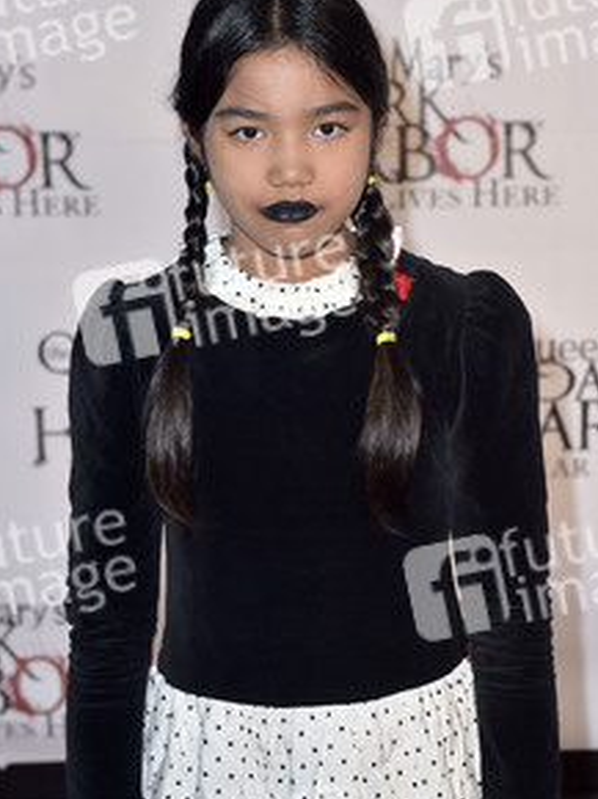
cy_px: 438
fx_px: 2145
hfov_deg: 15.9
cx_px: 296
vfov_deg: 21.1
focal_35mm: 93
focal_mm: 70
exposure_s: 1/250
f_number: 5.6
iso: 320
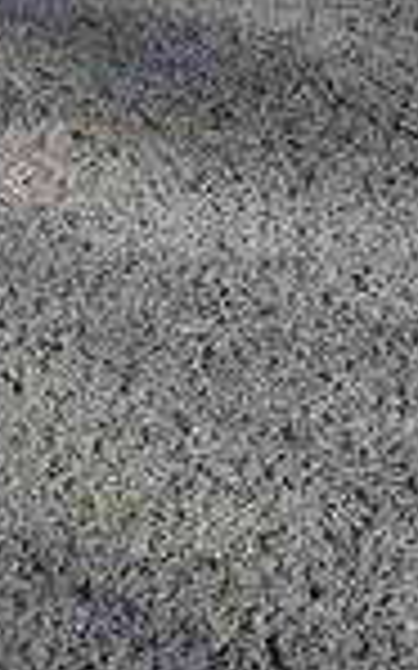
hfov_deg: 6.9
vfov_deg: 10.7
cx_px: -611
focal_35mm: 178
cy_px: -728
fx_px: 3248
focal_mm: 3.98
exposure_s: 1/480
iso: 25
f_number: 1.8
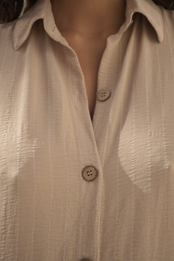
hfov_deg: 27.0
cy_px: 130
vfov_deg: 39.6
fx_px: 362
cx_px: 87
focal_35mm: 50
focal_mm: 50
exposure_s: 1/125
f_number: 11
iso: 200
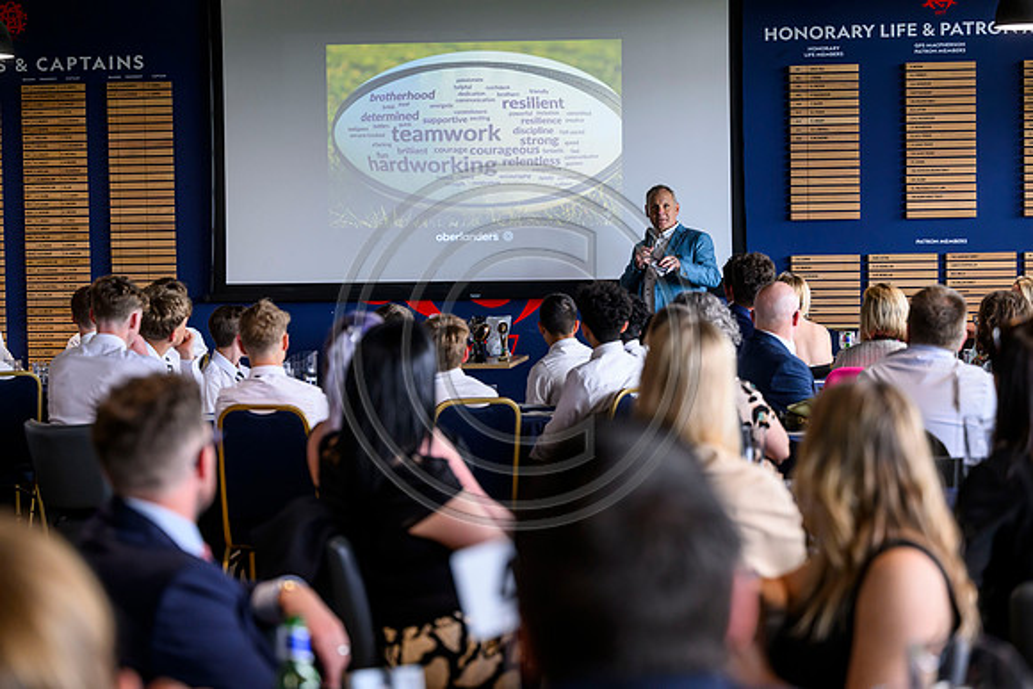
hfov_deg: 24.5
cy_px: 344
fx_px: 2382
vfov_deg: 16.5
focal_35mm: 83
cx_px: 516
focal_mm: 83
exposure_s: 1/320
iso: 2000
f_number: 3.2
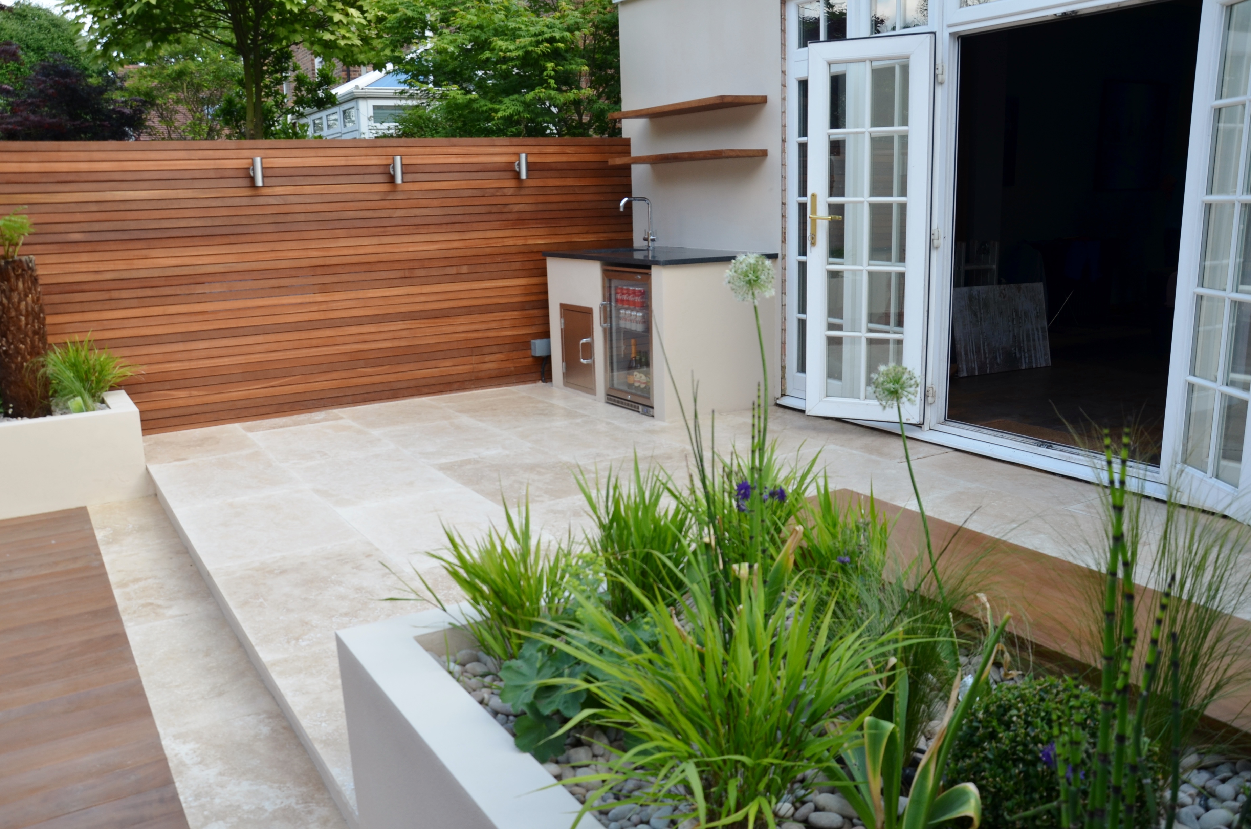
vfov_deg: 47.7
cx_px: 626
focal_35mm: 27
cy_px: 414
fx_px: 936
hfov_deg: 67.5
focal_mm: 18
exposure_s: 1/200
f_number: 6.3
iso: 200
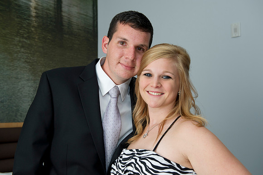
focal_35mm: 45
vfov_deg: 29.8
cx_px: 132
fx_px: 329
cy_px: 88
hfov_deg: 43.6
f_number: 5.6
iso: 640
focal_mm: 45
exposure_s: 1/50
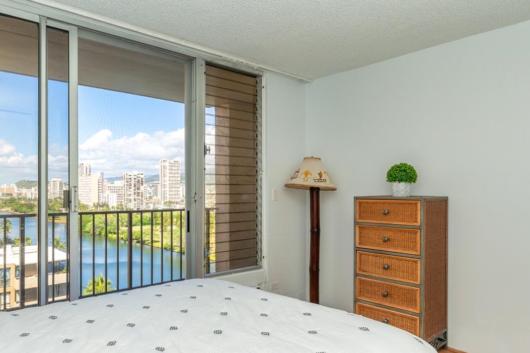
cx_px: 216
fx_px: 353
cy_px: 182
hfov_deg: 73.1
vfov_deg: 53.1
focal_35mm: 24
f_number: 10
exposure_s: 1/100
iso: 160
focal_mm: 16
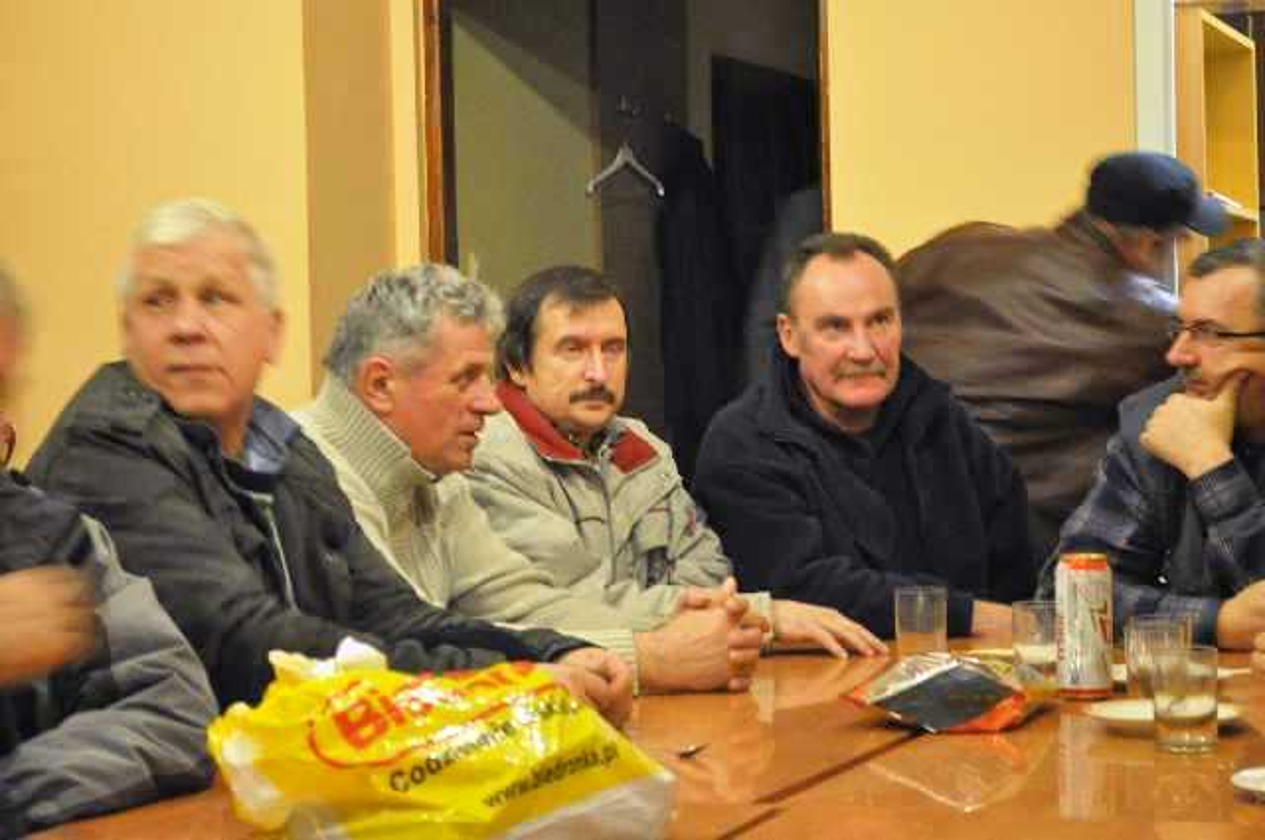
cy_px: 420
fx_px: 2737
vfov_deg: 17.4
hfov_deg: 26.0
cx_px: 632
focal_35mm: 78
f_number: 5.6
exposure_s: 1/8
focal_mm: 52
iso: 1600
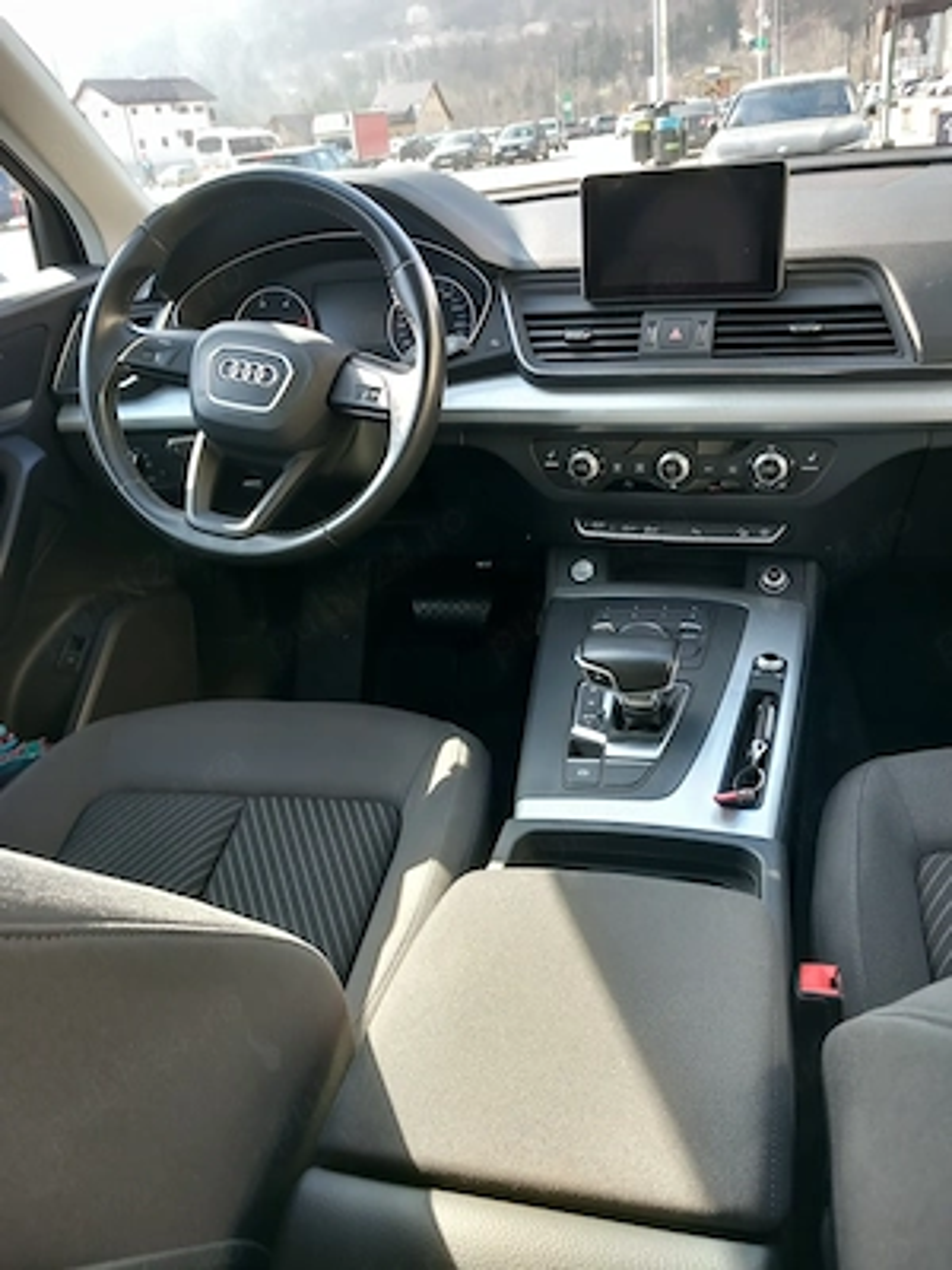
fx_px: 990
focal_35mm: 27
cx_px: 476
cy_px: 635
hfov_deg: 51.4
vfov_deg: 65.3
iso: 64
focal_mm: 4
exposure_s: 1/50
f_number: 1.8
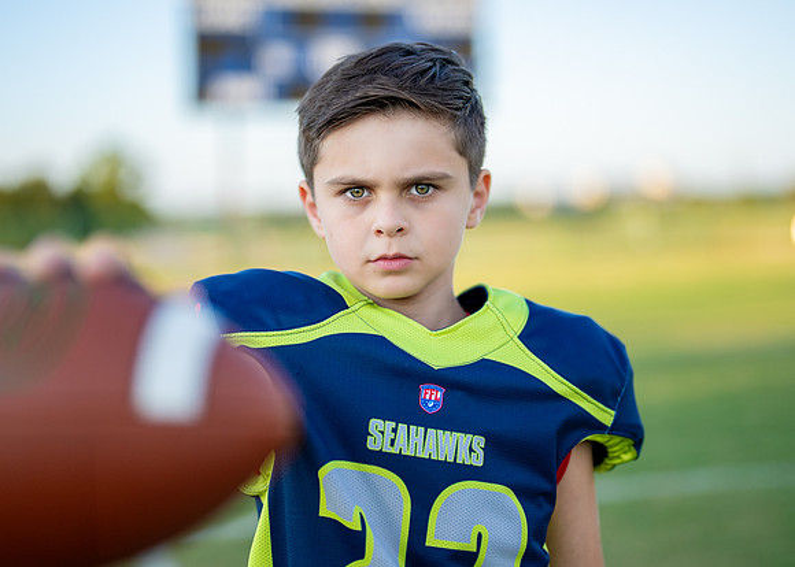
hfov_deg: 31.7
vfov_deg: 22.9
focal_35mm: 62
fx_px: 1399
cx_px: 403
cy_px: 253
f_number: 1.2
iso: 160
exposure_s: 1/2500
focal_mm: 50
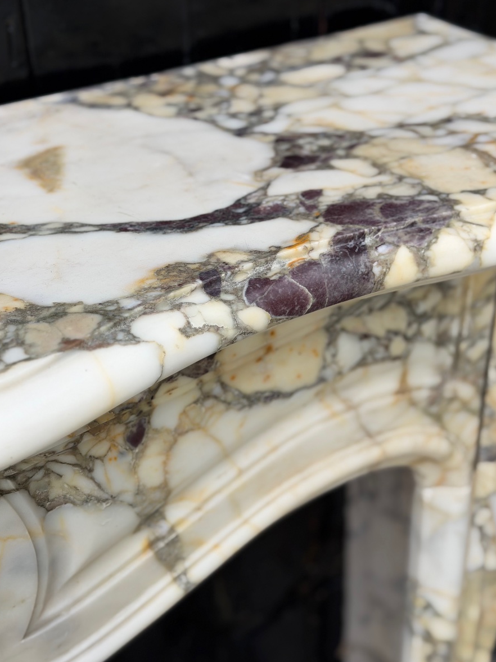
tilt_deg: -35.7
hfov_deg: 29.7
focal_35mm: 49
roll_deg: +0.6
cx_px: 247
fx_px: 936
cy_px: 337
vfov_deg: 38.9
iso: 64
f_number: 1.78
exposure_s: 1/1330
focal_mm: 6.76
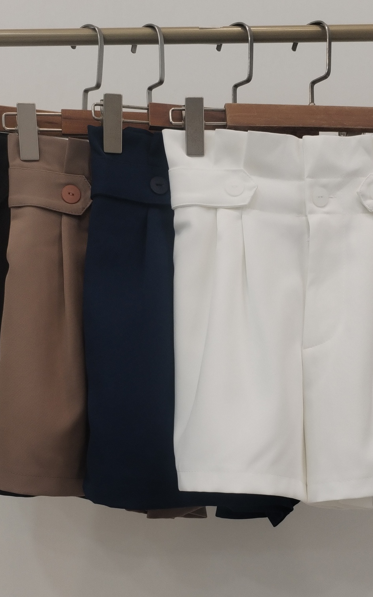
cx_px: 210
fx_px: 797
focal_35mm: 49
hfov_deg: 26.3
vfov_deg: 40.6
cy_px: 394
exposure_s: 1/100
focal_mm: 4.75
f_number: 1.8
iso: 296
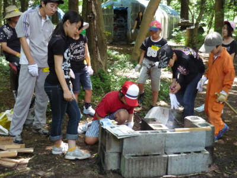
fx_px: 315
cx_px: 118
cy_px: 89
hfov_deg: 41.2
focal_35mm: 46
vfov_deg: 31.5
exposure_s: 1/100
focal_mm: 6
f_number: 2.9
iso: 400
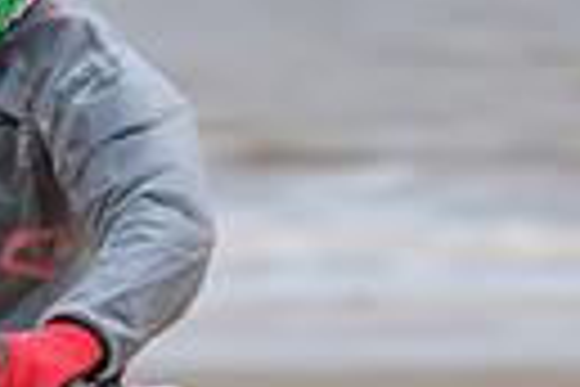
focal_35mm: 858
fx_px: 13822
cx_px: -613
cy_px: 411
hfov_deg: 2.4
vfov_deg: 1.6
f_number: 4
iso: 200
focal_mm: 110
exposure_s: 1/250
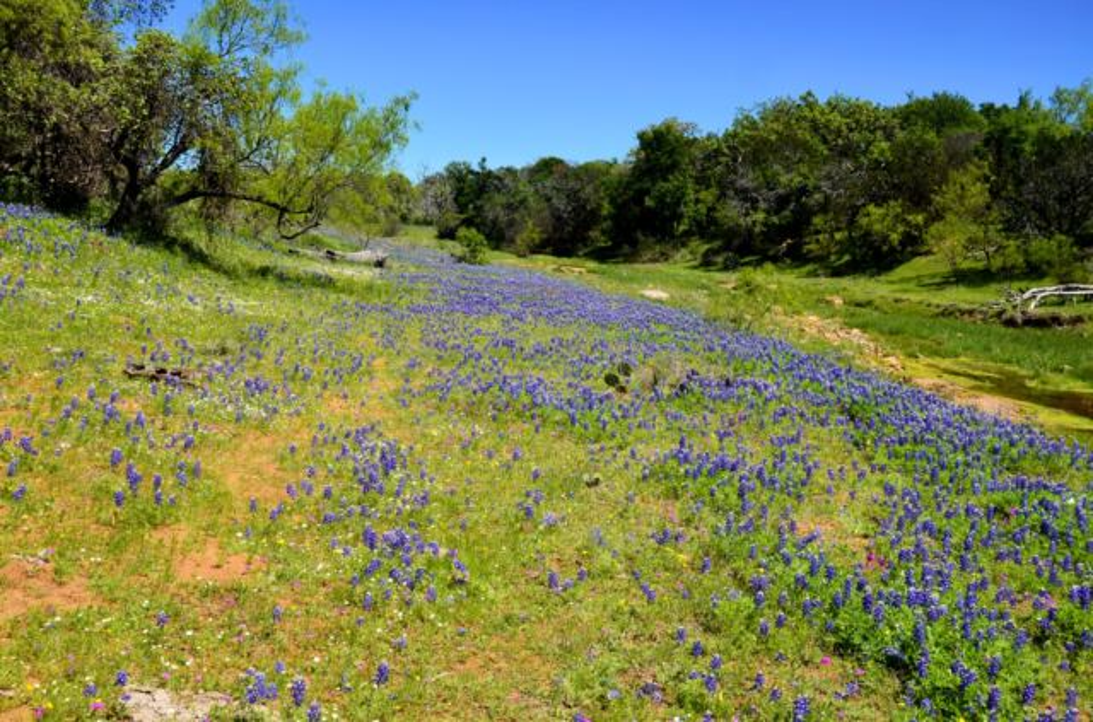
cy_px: 361
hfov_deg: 57.4
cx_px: 546
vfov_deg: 39.7
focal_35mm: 33
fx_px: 999
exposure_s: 1/160
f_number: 16
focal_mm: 22
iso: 200
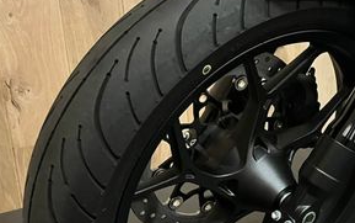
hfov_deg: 31.7
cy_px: 149
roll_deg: +0.6
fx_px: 591
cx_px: 327
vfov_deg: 21.2
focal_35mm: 61
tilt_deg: -16.3
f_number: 1.6
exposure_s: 1/25
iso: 800
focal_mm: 5.1
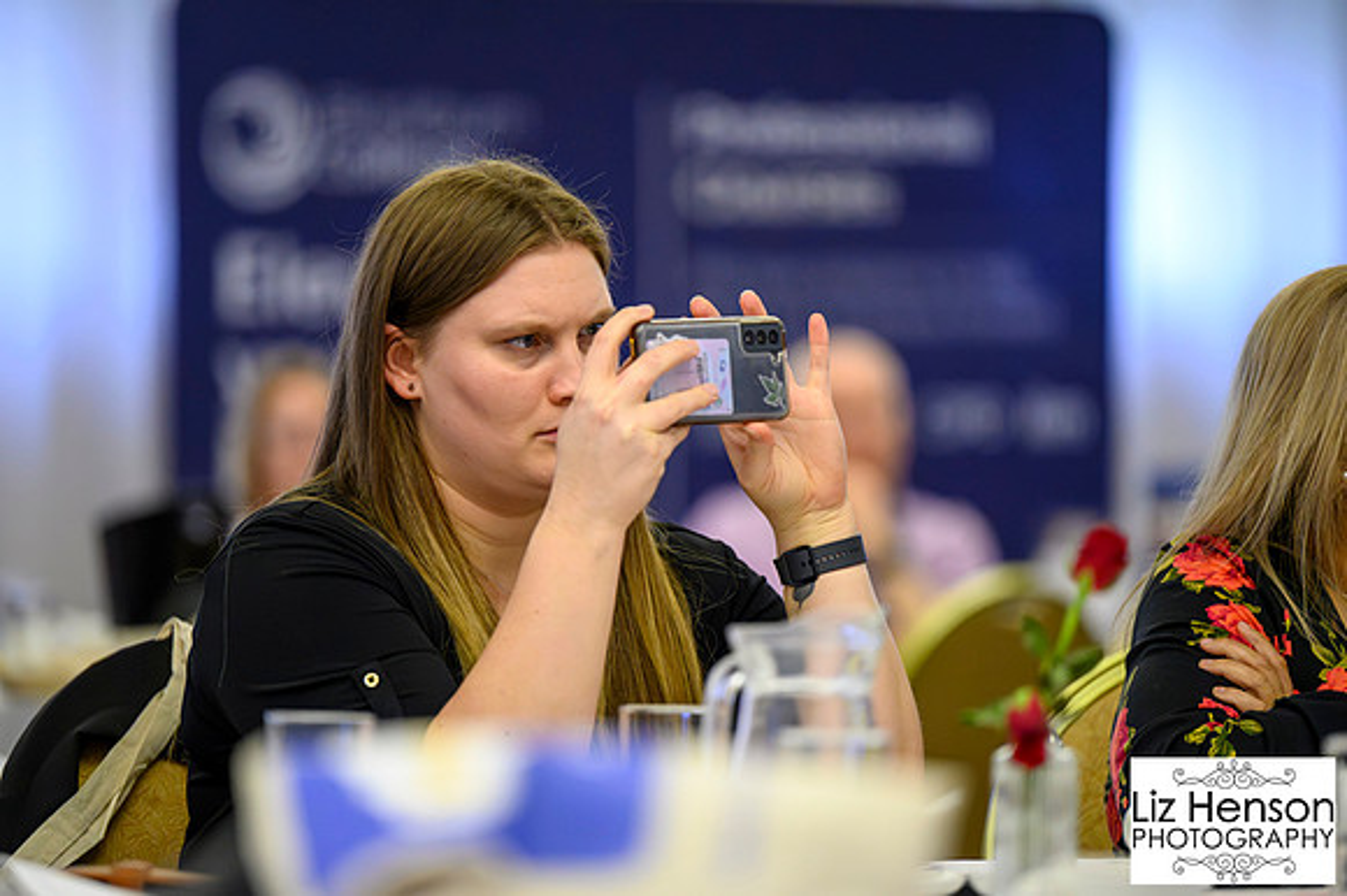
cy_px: 448
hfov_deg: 10.7
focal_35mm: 192
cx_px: 674
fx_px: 7181
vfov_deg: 7.1
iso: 12800
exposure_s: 1/200
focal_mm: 190
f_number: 2.8
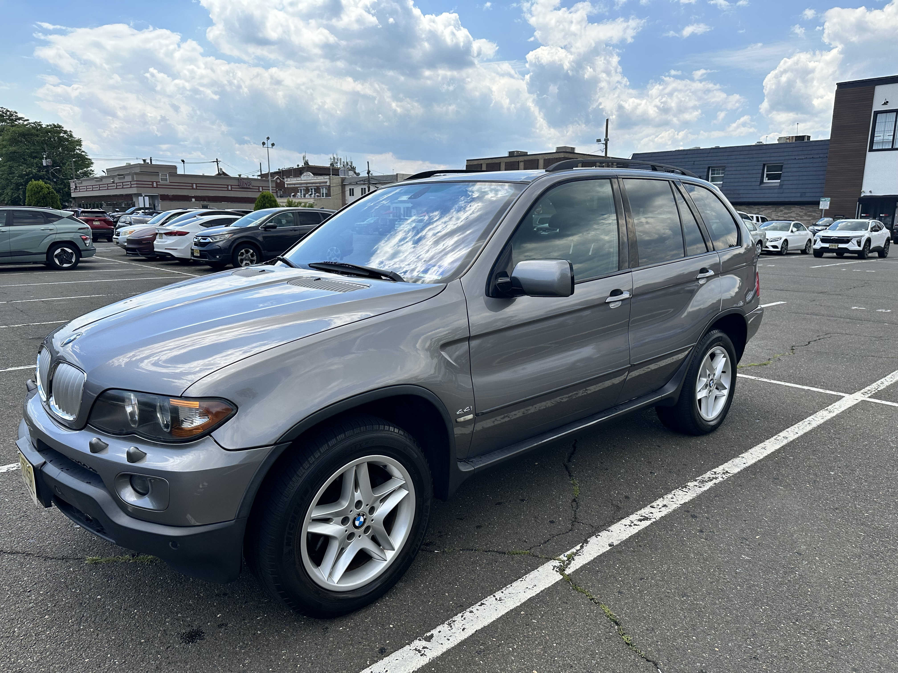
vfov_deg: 56.8
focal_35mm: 24
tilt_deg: -10.4
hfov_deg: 71.6
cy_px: 336
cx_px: 449
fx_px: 623
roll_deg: -0.9
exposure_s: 1/4016
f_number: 1.78
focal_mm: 6.86
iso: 80
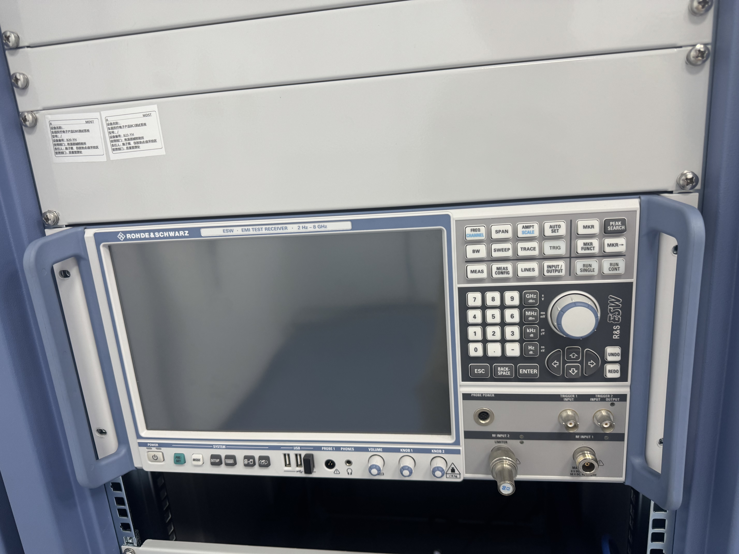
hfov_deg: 71.6
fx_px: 512
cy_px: 277
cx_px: 370
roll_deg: +4.9
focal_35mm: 24
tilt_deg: -13.0
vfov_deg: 56.8
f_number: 1.78
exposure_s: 1/50
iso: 160
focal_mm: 6.76
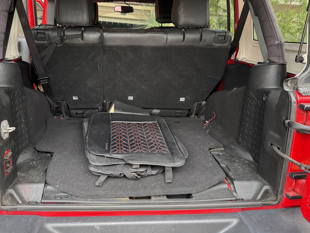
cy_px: 90
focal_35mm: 30
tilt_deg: -9.5
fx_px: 269
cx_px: 131
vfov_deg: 46.5
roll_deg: -4.9
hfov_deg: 59.7
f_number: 1.78
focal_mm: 6.76
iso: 160
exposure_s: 1/157
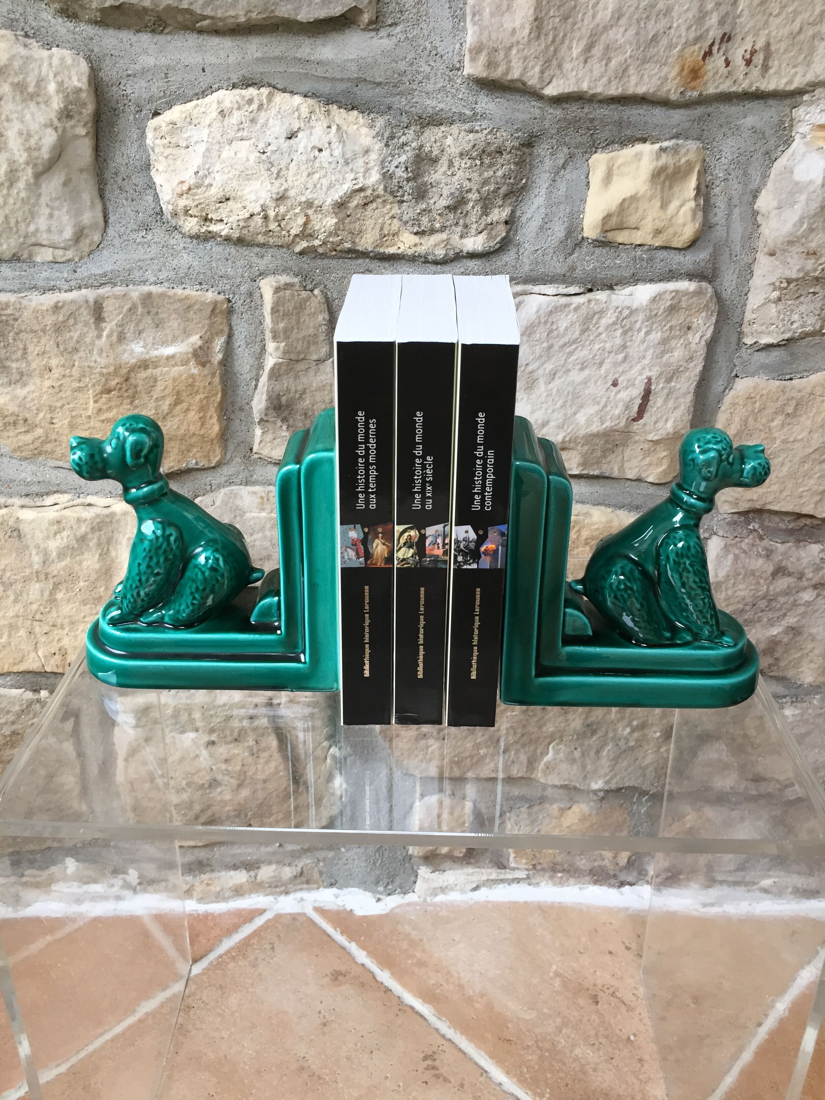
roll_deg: -0.1
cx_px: 412
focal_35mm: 29
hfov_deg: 48.2
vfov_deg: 61.7
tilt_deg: -27.9
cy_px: 550
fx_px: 922
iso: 50
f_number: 2.2
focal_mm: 4.15
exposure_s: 1/33
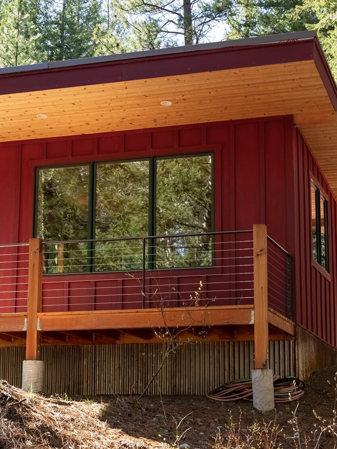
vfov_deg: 24.4
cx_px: 104
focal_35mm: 80
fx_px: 1038
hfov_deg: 18.4
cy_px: 224
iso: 200
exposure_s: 1/5000
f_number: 7.1
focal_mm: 55
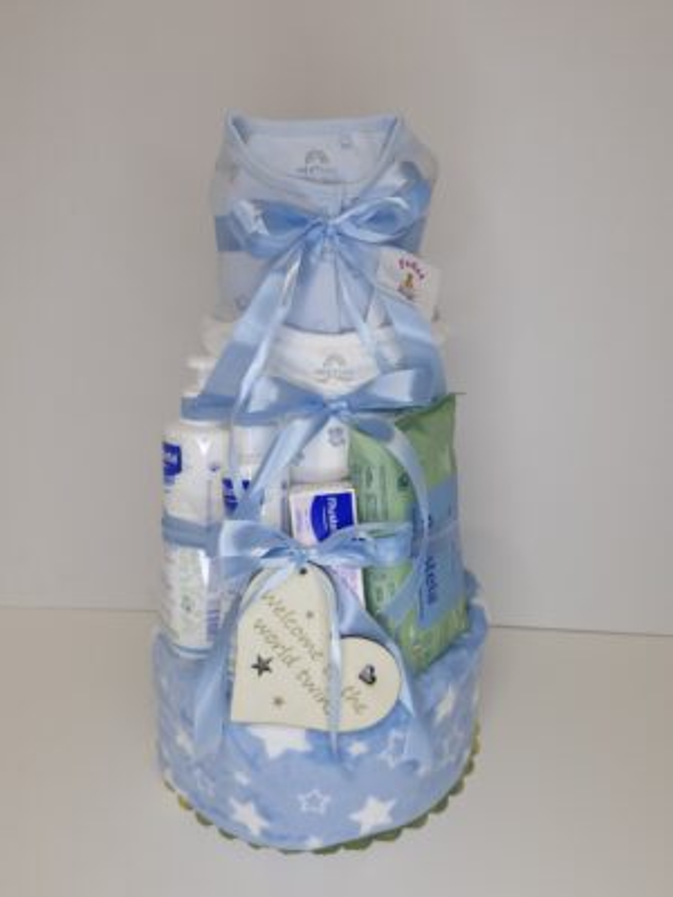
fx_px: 596
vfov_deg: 73.9
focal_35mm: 23
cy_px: 448
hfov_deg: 58.9
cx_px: 336
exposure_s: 1/100
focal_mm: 5.54
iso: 80
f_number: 1.8
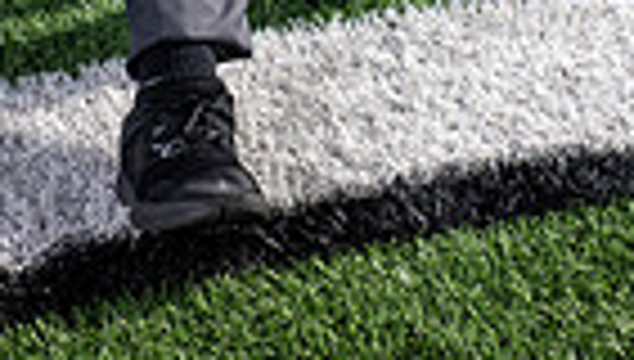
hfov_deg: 13.4
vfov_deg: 7.0
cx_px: 441
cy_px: -621
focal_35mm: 160
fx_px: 2695
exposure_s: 1/400
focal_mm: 48
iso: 125
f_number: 7.1
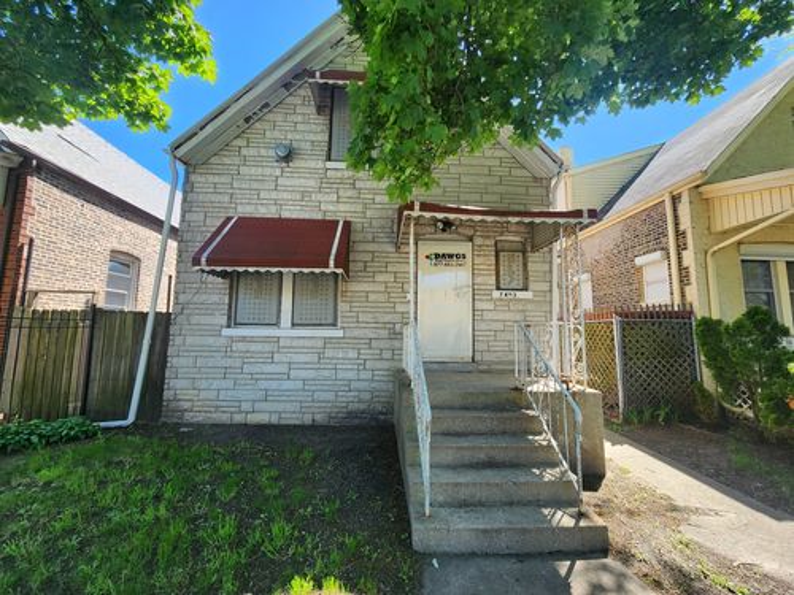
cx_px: 397
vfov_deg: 89.9
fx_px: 298
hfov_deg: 106.2
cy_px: 298
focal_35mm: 13
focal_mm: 2.2
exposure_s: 1/352
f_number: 2.2
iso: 50
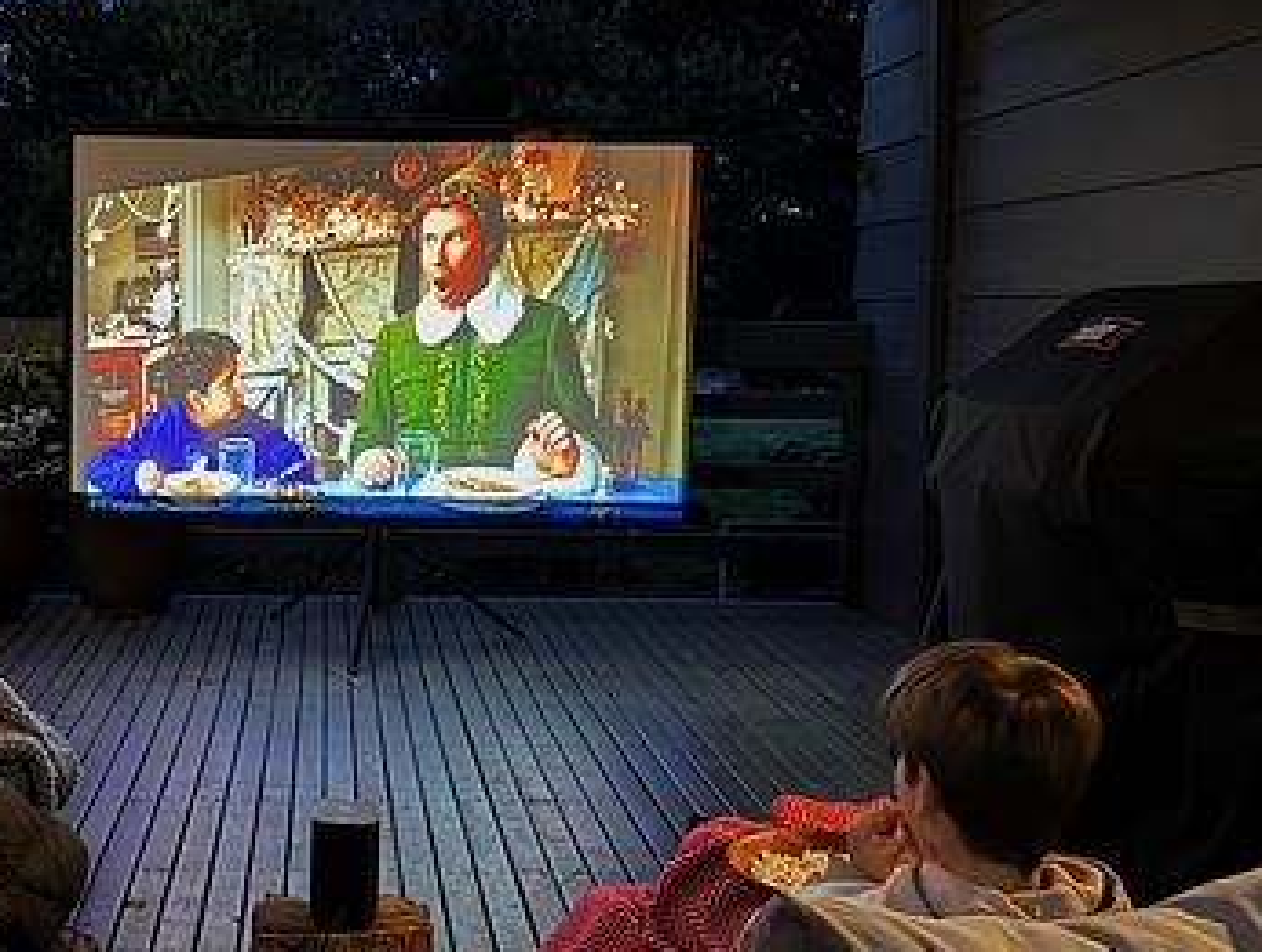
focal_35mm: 43
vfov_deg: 33.7
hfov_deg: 42.5
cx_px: 325
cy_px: 407
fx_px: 1571
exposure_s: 1/5
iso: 1600
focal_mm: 6.76
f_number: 1.78
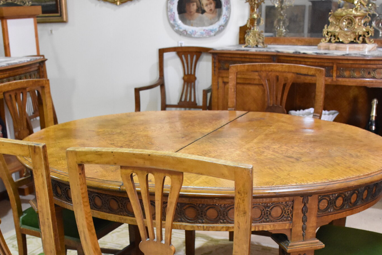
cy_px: 229
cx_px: 165
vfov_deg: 25.7
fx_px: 541
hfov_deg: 38.8
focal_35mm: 51
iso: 2800
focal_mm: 18
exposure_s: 1/60
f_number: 4
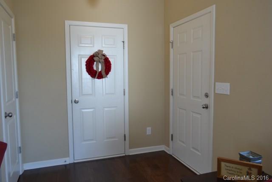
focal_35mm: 27
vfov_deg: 48.0
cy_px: 91
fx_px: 204
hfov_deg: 67.4
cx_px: 136
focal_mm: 18
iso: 400
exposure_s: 1/80
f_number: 4.5
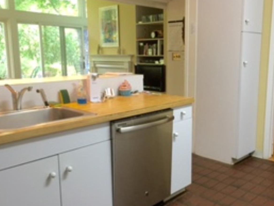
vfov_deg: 39.7
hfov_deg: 51.1
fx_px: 285
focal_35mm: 36
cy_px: 104
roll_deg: -1.0
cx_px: 161
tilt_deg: -9.6
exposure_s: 1/15
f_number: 2.2
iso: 80
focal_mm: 4.15
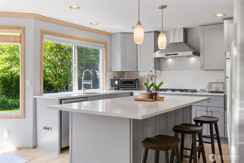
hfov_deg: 54.4
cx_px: 122
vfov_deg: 37.8
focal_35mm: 35
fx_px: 237
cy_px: 82
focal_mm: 35
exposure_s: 1/40
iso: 400
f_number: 3.5
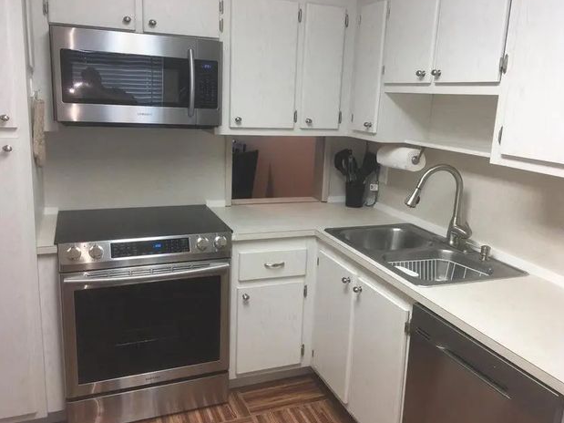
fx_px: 489
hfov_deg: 60.0
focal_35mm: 30
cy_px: 211
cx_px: 290
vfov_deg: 46.8
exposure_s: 1/36
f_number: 2.2
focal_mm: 4.15
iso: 25
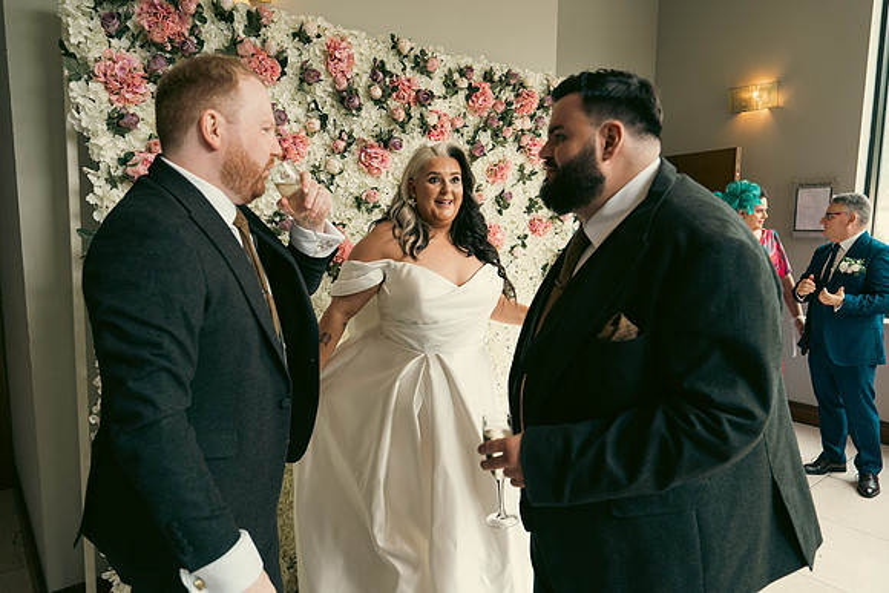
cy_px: 296
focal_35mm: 24
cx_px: 444
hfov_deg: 73.7
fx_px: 593
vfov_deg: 53.2
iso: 400
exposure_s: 1/160
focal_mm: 24
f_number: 3.5
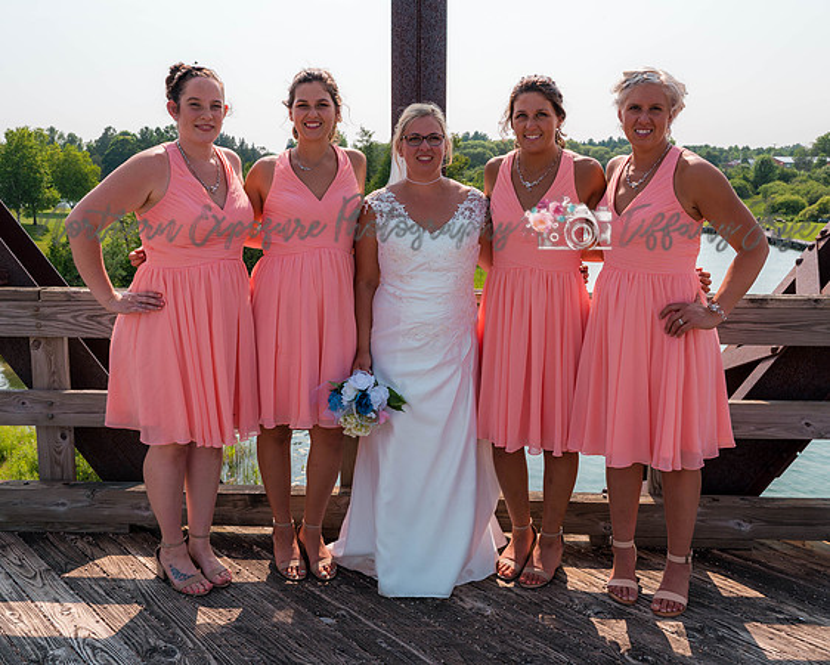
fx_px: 818
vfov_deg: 44.1
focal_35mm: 33
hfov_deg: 53.8
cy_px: 289
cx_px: 394
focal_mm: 24
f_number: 7.1
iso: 100
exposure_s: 1/400
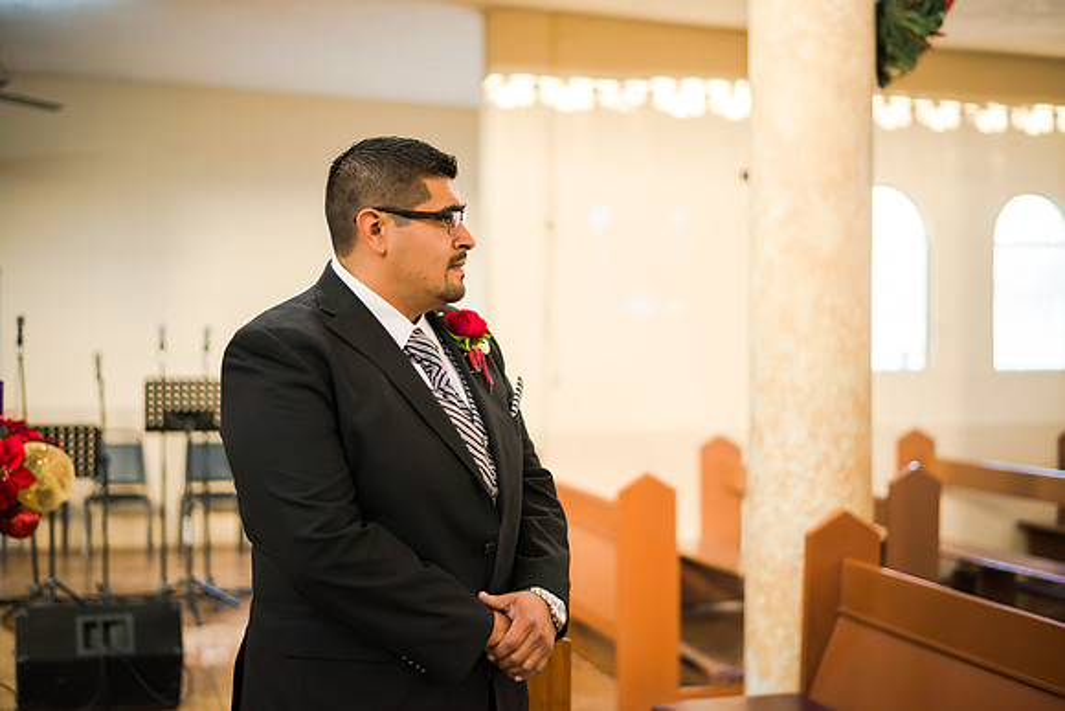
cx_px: 532
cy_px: 356
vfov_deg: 27.0
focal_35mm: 50
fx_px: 1479
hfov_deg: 39.6
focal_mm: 50
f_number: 1.8
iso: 1000
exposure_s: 1/320
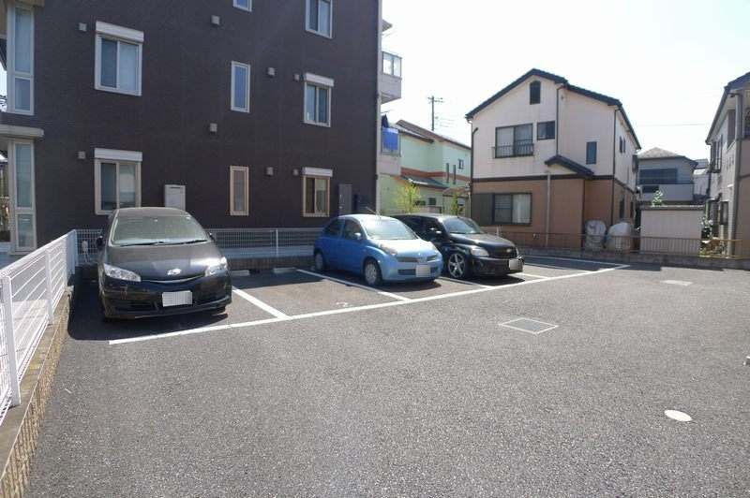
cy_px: 249
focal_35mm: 18
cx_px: 375
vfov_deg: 67.3
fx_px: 375
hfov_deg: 90.0
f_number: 2
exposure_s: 1/1000
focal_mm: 3.9
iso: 80
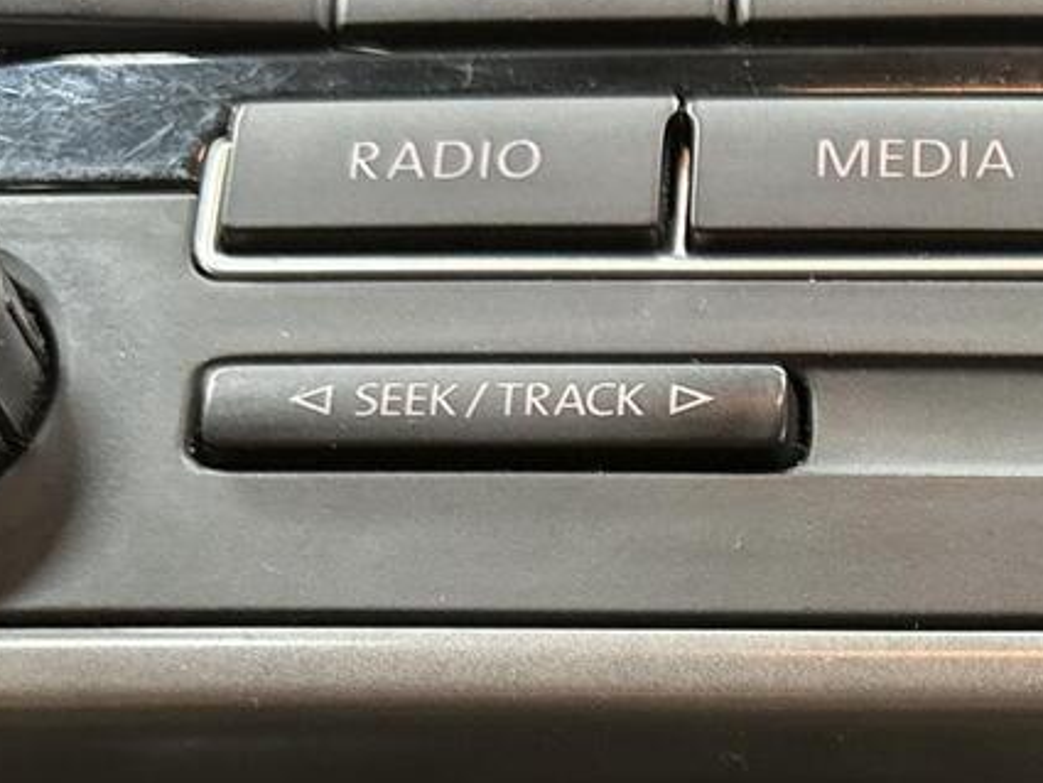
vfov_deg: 16.0
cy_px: 977
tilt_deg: -17.4
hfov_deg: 21.4
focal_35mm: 88
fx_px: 2652
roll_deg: -0.8
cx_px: 1082
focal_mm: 5.96
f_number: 1.6
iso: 500
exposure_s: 1/56
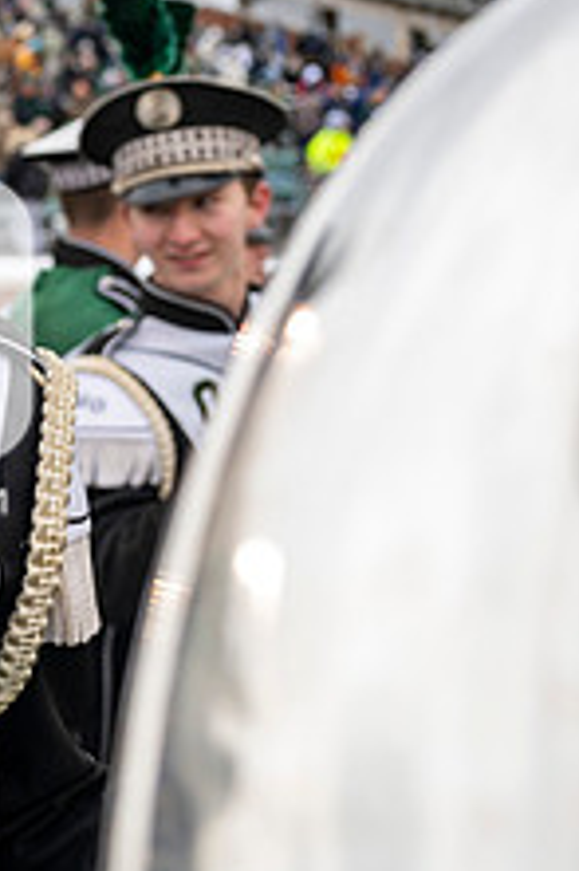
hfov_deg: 19.1
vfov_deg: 31.8
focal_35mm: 63
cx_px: -264
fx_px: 1522
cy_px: 361
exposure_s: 1/500
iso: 160
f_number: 2.8
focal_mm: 24
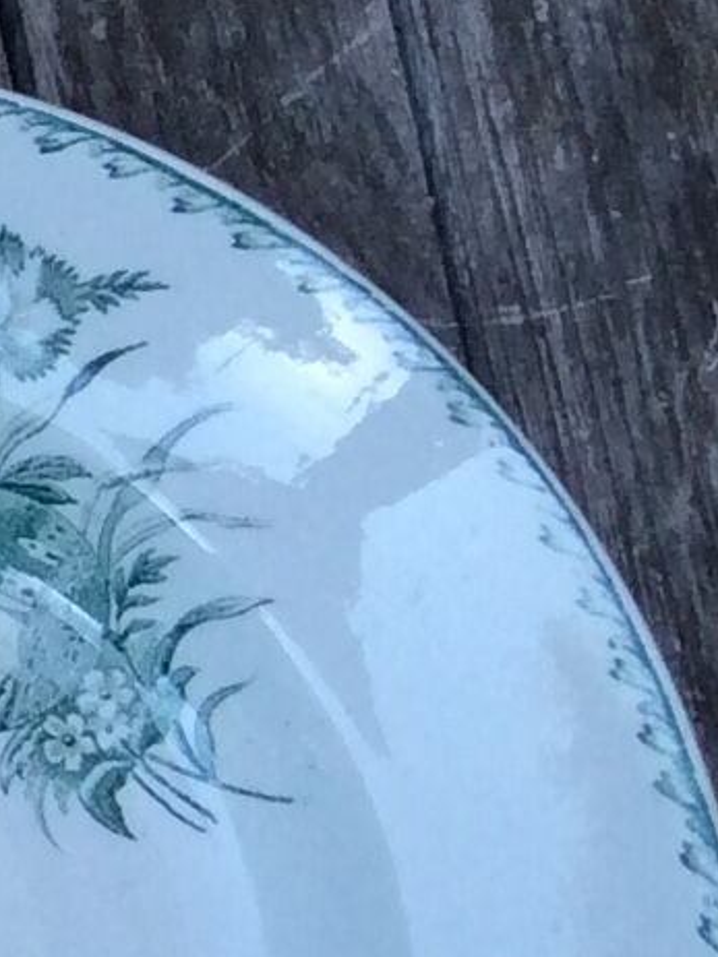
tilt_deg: -75.2
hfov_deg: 7.2
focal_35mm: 179
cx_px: -1529
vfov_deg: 11.0
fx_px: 4953
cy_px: 265
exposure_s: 1/403
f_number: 2.4
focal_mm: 3.3
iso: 32
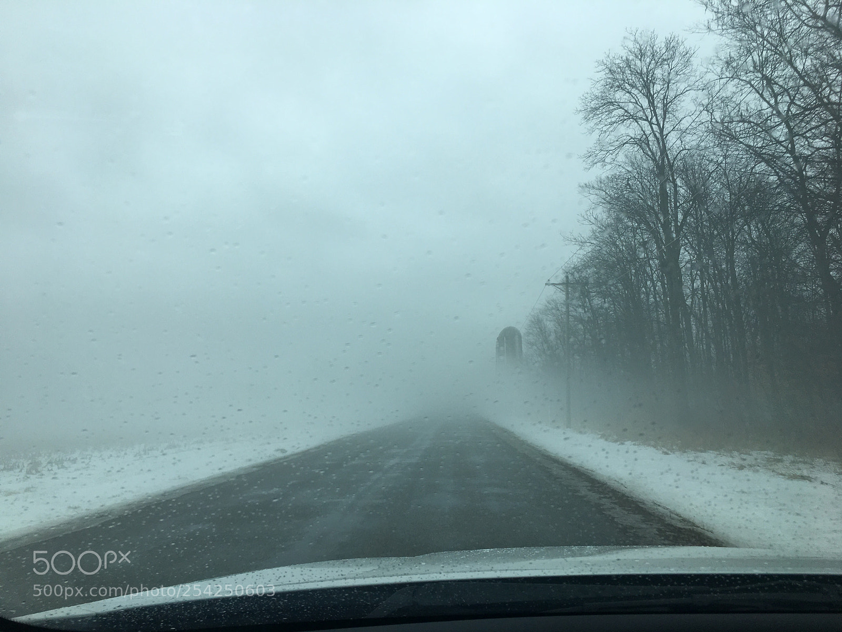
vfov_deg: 48.2
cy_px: 316
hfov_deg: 61.7
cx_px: 421
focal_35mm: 29
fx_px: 705
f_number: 2.2
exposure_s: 1/496
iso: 25
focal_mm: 4.15
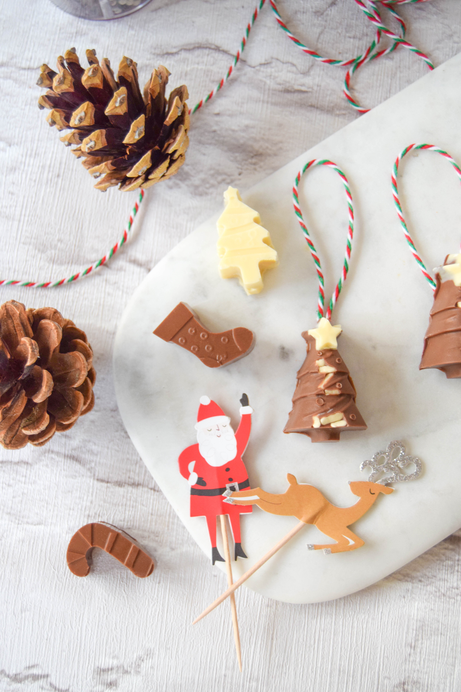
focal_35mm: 51
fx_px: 980
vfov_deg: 38.9
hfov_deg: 26.5
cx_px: 230
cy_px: 346
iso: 720
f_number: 4.5
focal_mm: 34
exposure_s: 1/60
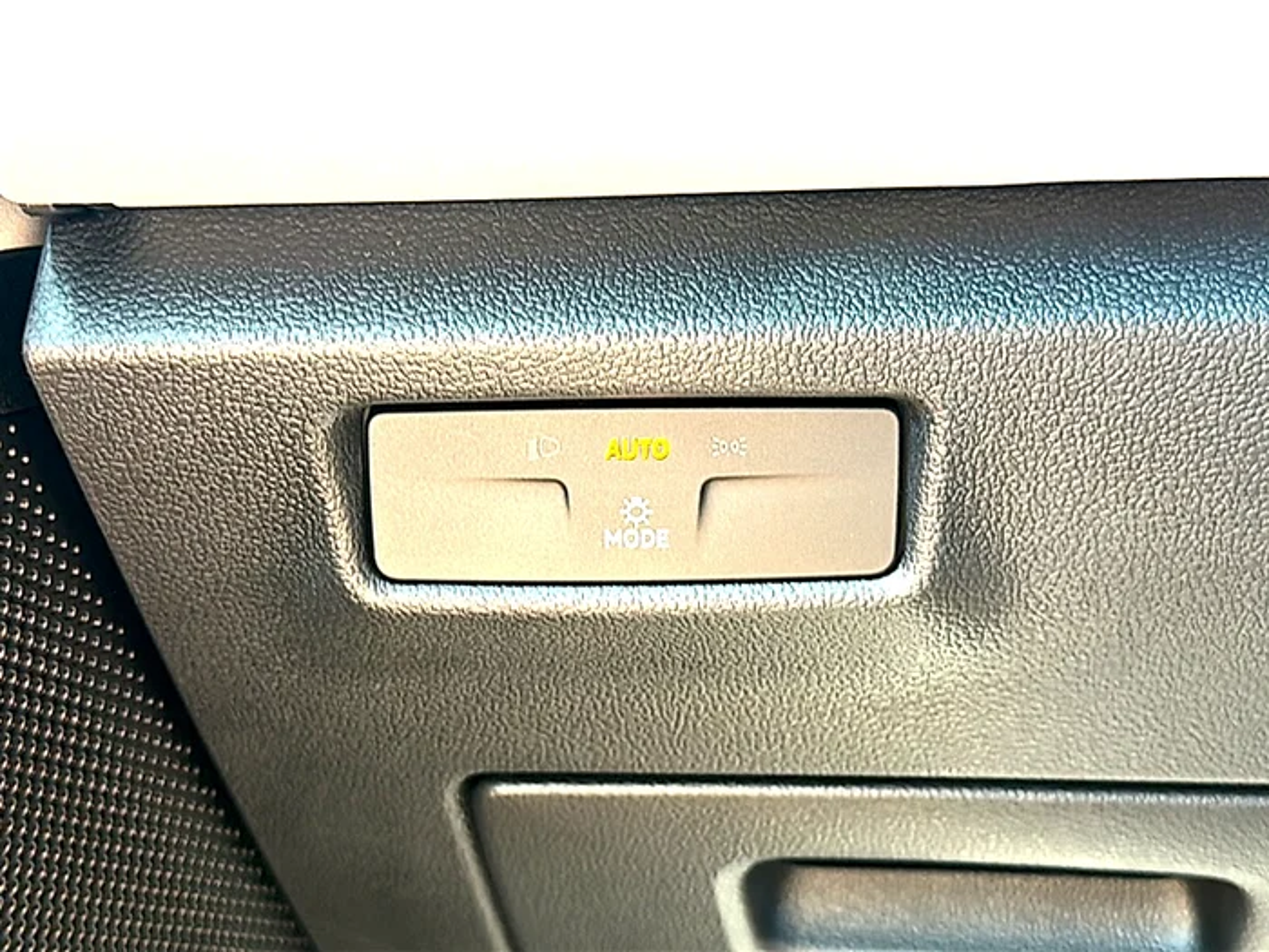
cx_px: 634
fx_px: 1466
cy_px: 476
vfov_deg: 36.0
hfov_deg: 46.8
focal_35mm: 40
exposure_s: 1/41
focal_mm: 6.86
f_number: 1.78
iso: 64
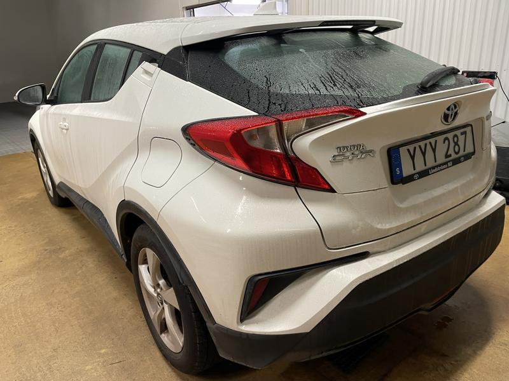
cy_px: 190
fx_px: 382
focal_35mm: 26
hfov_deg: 67.3
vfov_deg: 53.1
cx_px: 254
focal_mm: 4.2
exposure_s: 1/50
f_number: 1.6
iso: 100
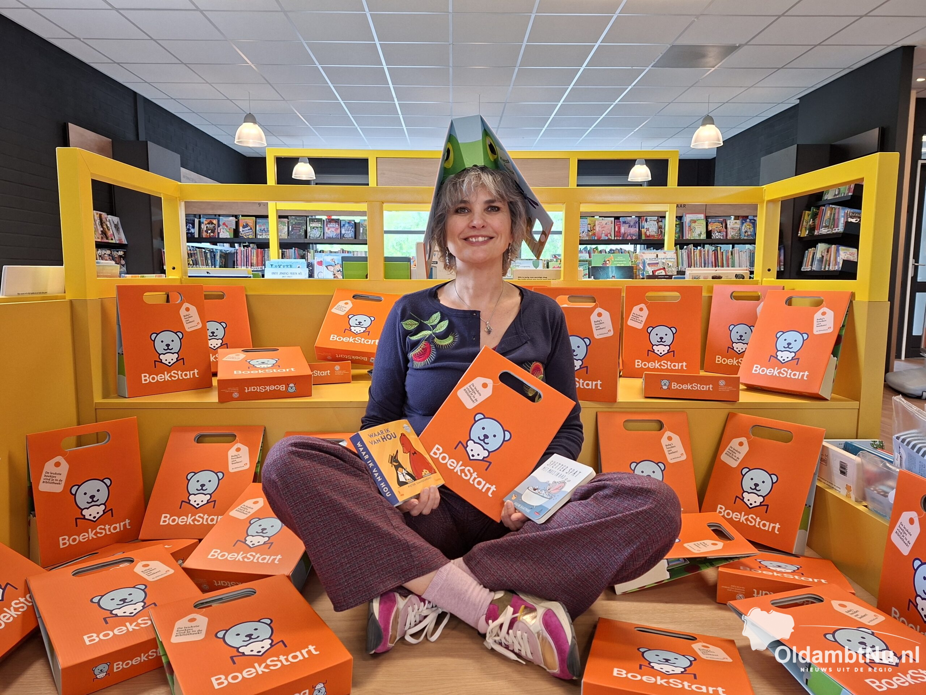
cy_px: 348
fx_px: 615
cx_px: 463
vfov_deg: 58.9
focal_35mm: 23
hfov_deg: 73.9
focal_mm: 5.54
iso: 200
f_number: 1.8
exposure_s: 1/50
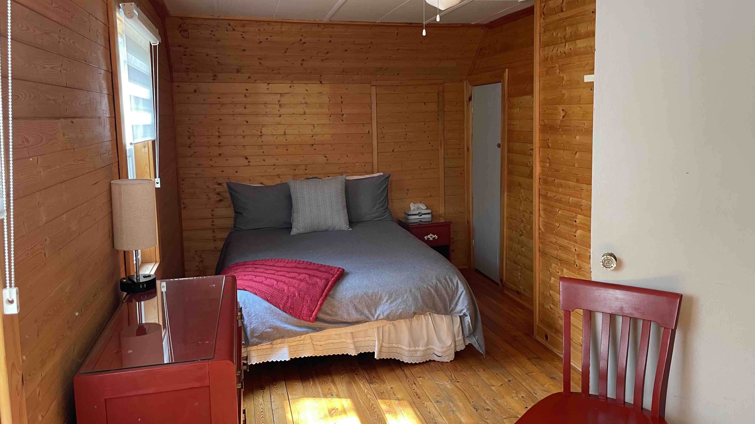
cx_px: 385
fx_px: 581
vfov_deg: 40.0
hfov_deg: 66.1
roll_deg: +1.1
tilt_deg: -4.9
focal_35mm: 29
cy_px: 170
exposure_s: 1/77
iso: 125
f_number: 1.6
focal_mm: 4.2
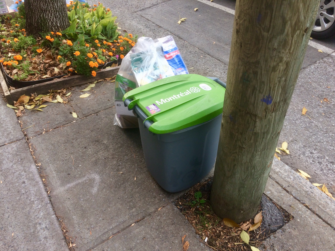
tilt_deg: -41.0
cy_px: 126
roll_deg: +1.4
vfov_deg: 48.2
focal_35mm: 29
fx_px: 281
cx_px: 168
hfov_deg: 61.7
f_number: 2.2
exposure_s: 1/120
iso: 40
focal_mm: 4.15
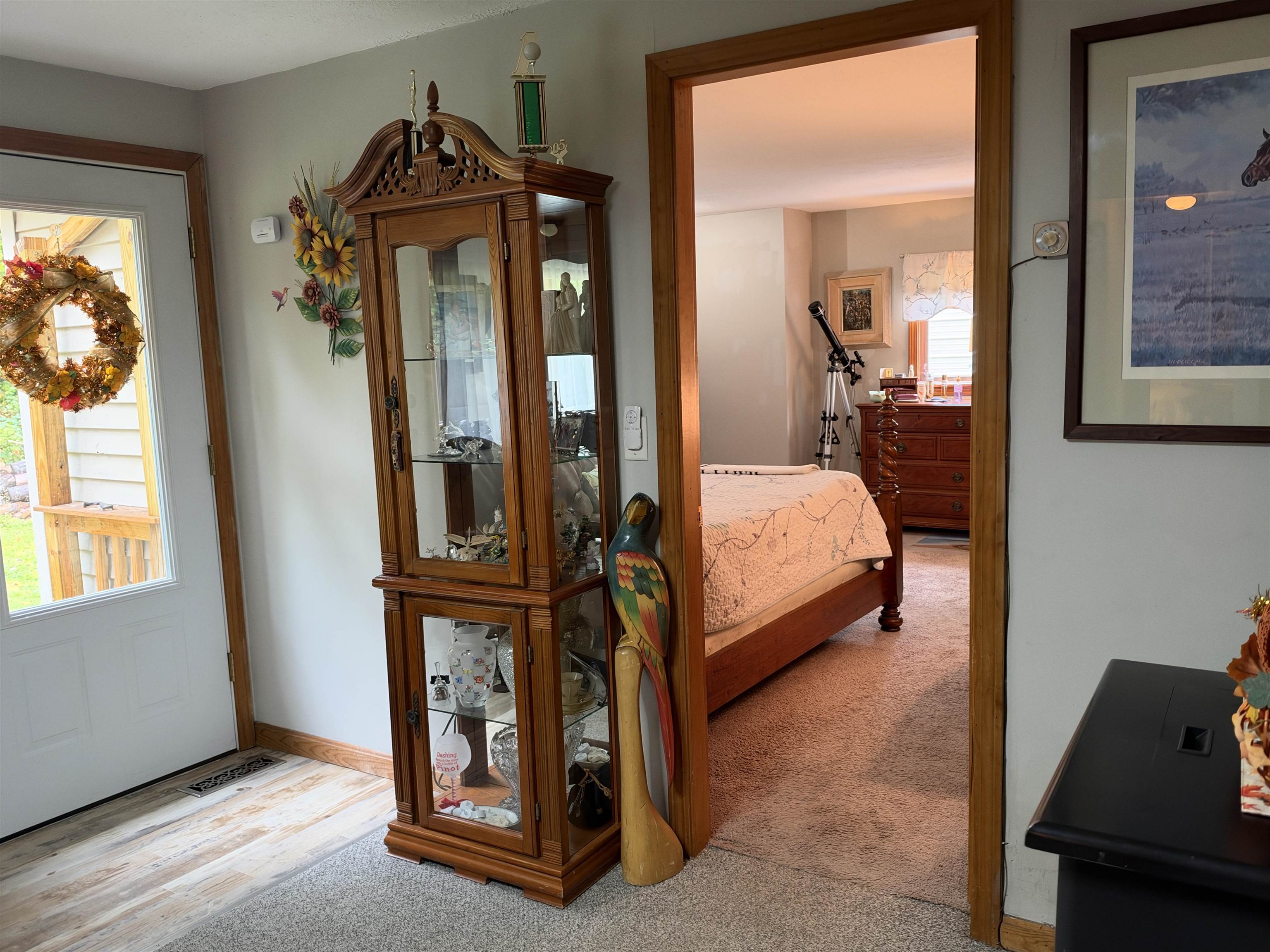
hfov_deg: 65.3
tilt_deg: -7.1
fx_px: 991
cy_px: 476
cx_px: 635
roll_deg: +1.6
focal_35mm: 27
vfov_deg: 51.4
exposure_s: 1/60
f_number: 1.48
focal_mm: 6.93
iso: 400
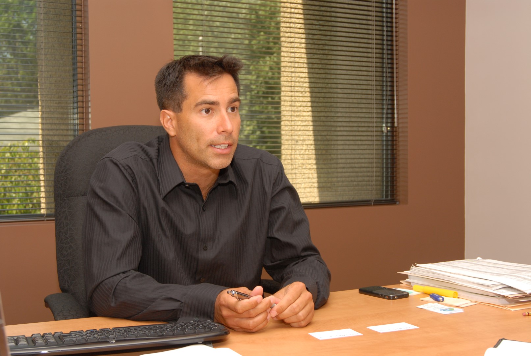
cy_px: 178
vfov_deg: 26.6
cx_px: 266
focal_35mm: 51
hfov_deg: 38.8
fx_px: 753
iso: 320
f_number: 6.3
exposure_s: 1/200
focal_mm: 34
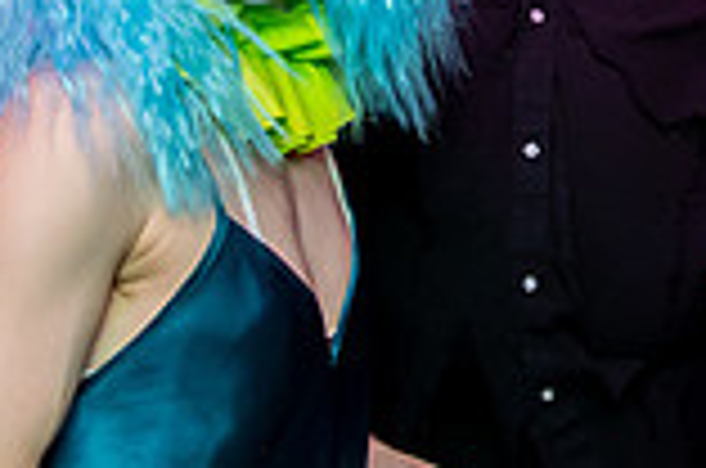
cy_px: -178
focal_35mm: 114
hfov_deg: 17.7
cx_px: 643
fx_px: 2231
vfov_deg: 11.6
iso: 5000
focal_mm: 27
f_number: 4
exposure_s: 1/250
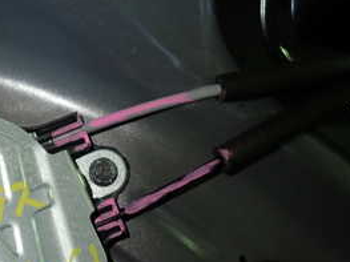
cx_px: 72
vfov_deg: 25.3
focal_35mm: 57
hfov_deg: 32.9
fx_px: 576
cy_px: 197
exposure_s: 1/40
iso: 200
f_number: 2
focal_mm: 4.5
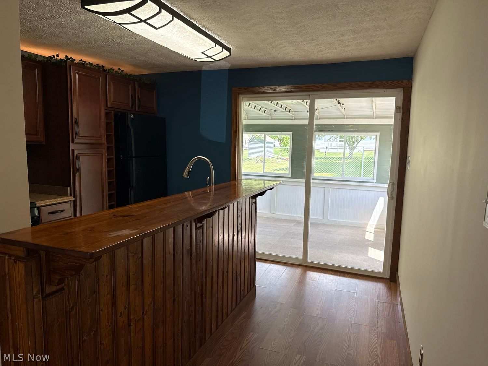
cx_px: 244
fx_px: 338
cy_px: 183
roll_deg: -0.8
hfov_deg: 71.6
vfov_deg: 56.8
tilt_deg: -7.8
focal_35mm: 24
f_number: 1.78
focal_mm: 6.76
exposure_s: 1/234
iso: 125
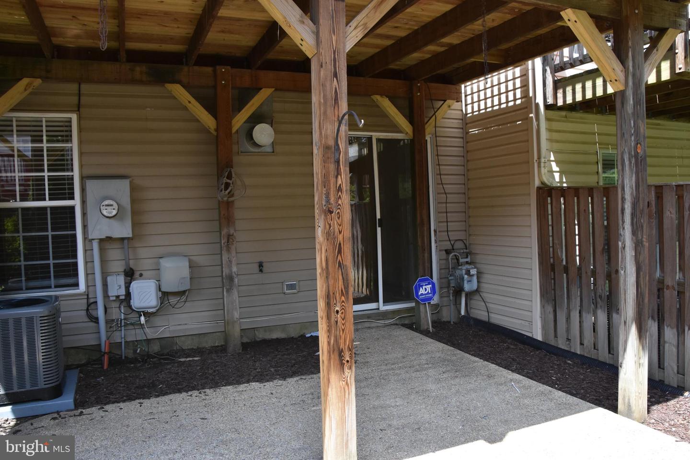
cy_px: 230
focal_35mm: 27
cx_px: 345
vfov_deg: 47.9
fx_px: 517
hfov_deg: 67.4
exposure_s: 1/400
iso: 800
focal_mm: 18
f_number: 8
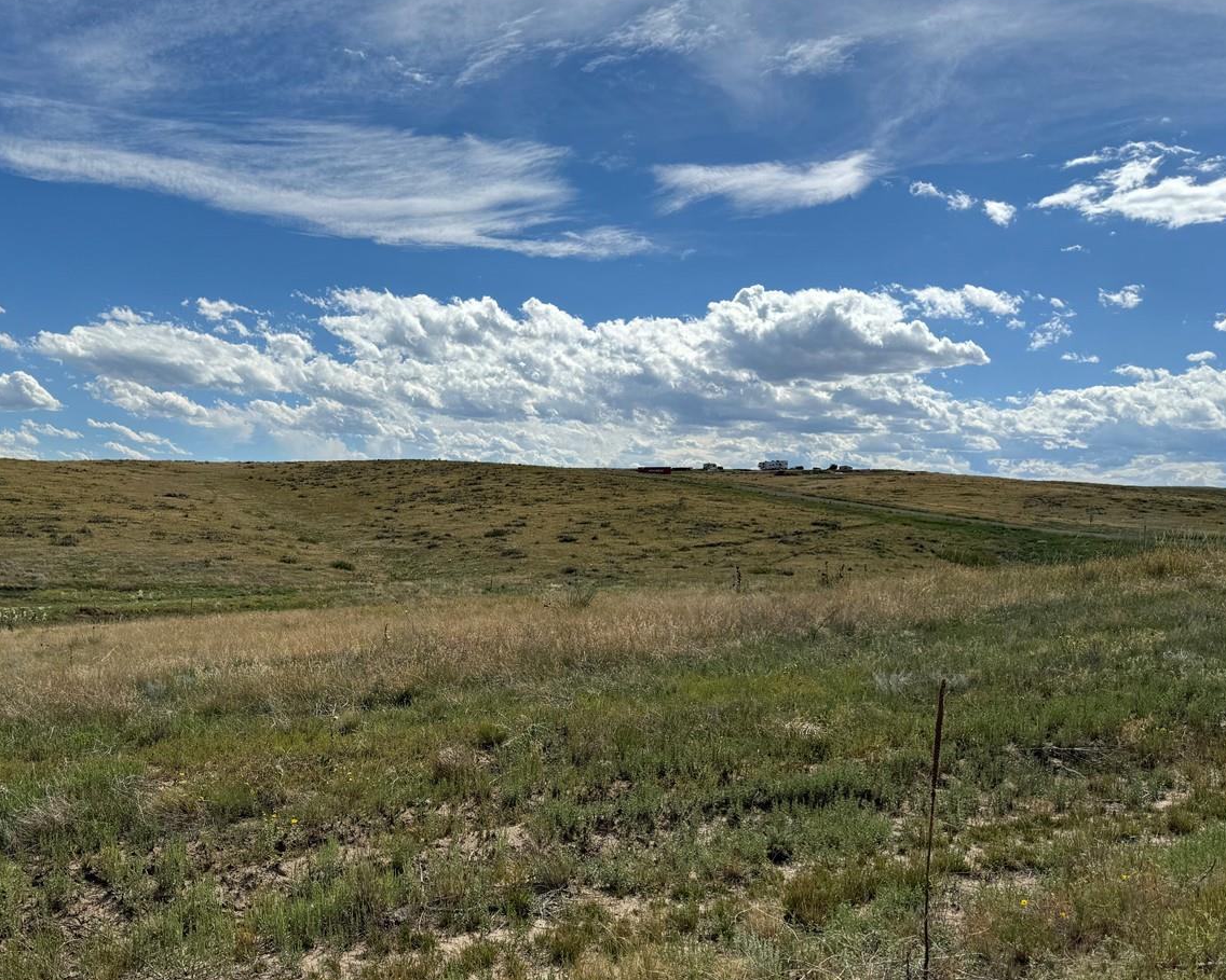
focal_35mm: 33
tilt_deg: -4.7
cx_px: 412
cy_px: 616
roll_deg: -1.4
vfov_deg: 44.2
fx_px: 1198
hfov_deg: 53.2
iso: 80
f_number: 1.78
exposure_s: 1/7937
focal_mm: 6.76
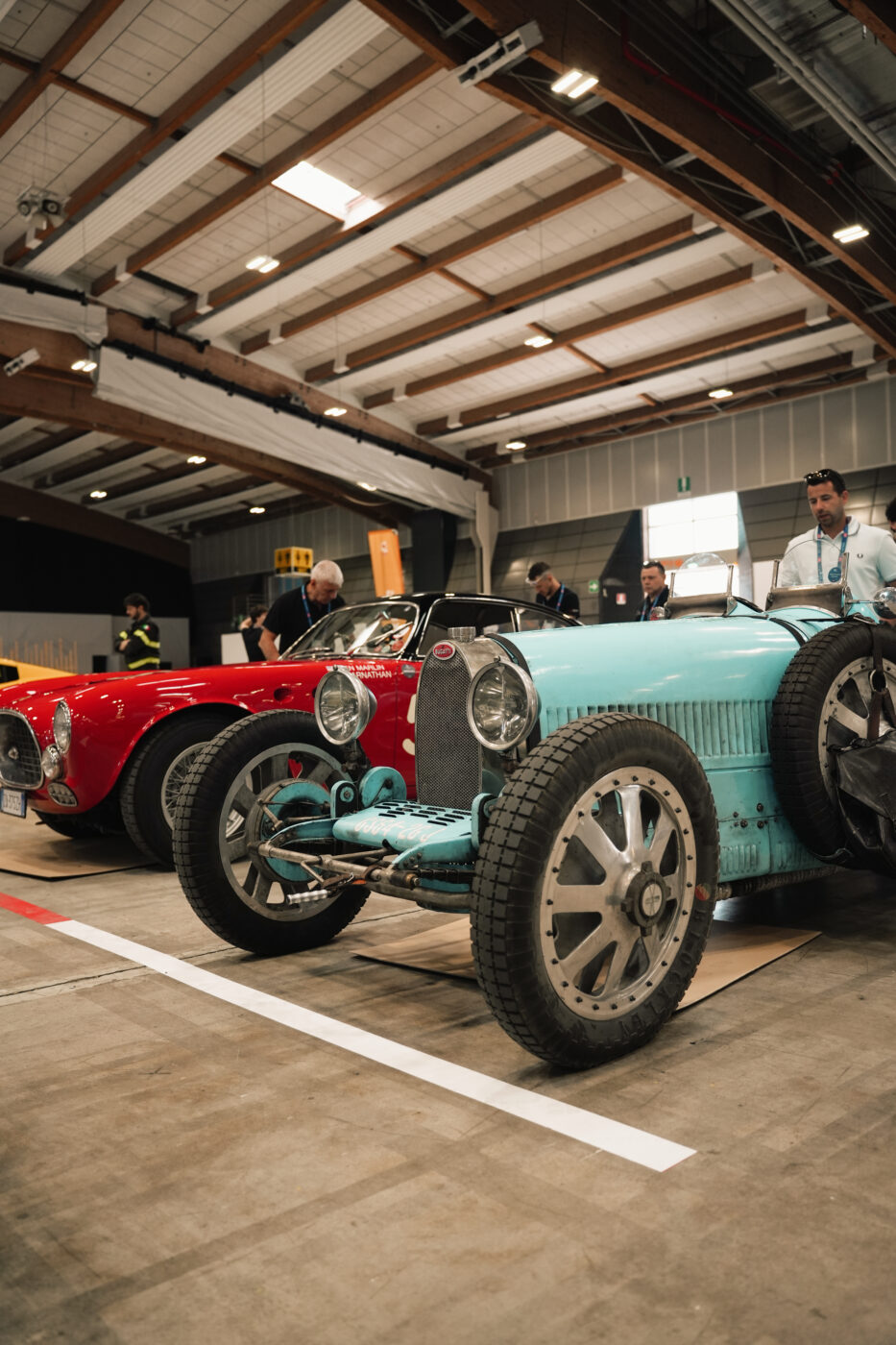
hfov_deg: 46.4
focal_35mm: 28
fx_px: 1046
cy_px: 672
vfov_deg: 65.5
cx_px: 448
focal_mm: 28
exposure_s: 1/100
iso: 640
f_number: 2.8
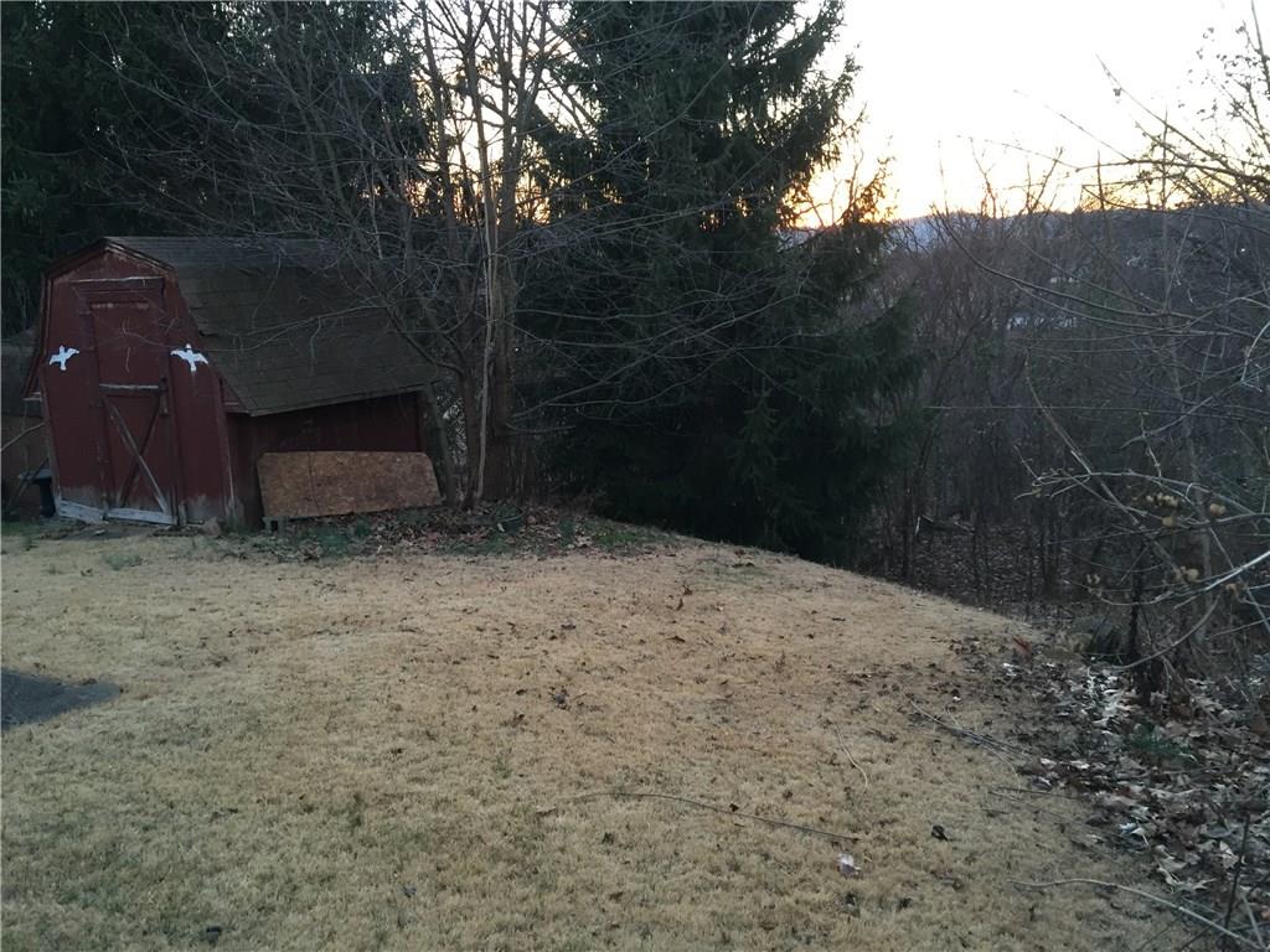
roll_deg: +1.9
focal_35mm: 29
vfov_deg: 48.2
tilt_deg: -11.5
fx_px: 1064
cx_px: 635
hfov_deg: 61.7
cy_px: 476
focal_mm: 4.15
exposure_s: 1/30
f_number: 2.2
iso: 80
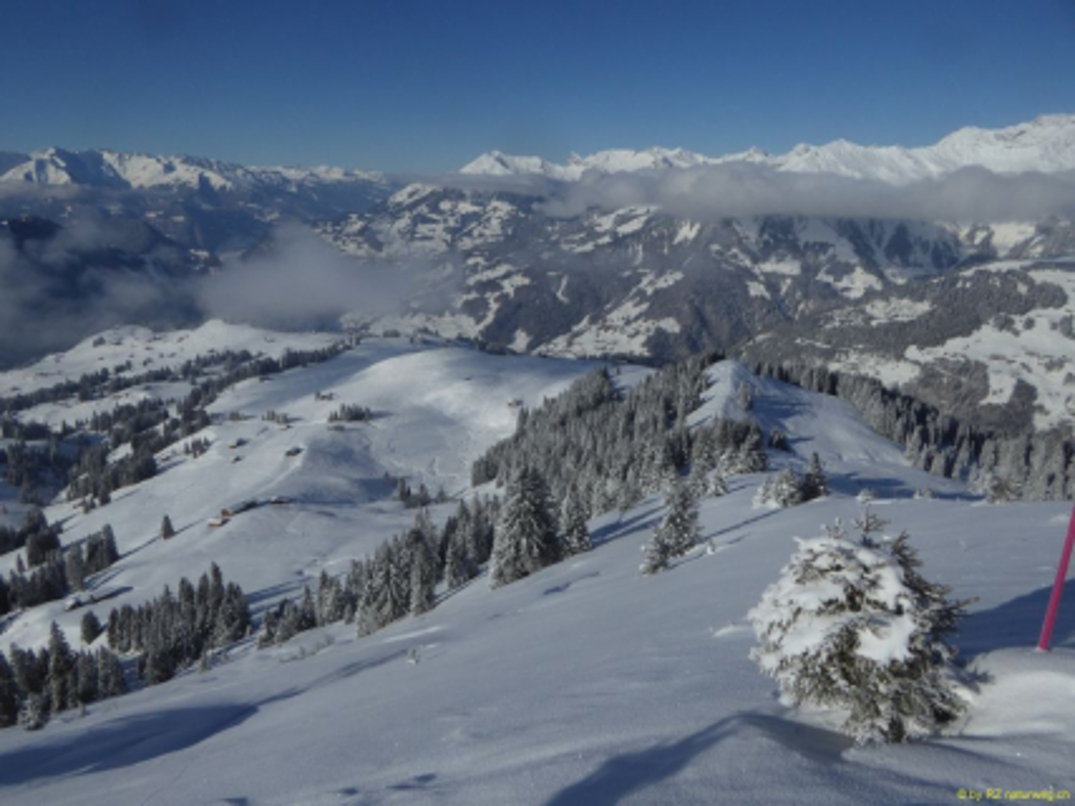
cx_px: 538
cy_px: 403
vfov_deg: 56.8
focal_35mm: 24
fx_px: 745
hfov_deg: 71.6
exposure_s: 1/2000
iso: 100
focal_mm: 4.3
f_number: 5
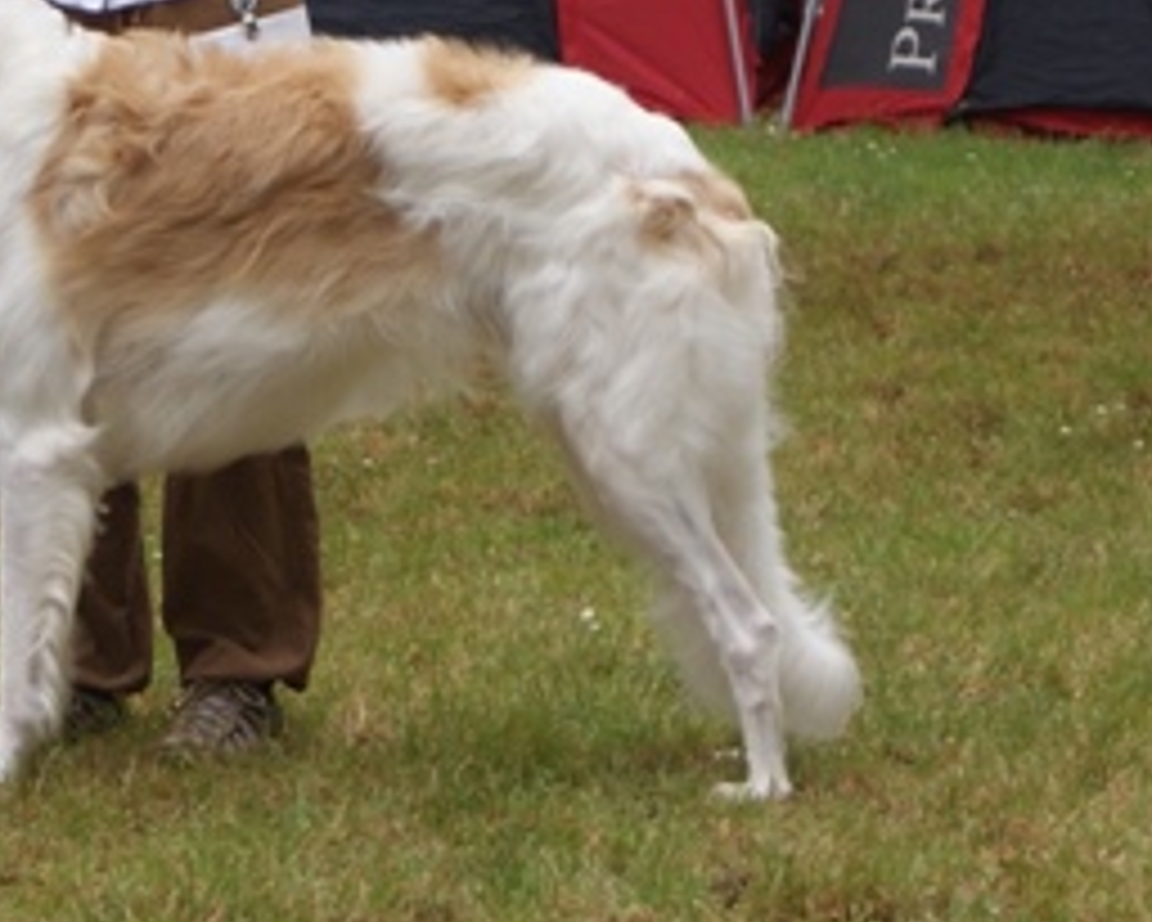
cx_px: -207
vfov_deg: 8.7
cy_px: 40
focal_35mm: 176
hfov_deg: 10.8
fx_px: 6003
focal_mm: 50
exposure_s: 1/160
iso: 125
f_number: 5.6
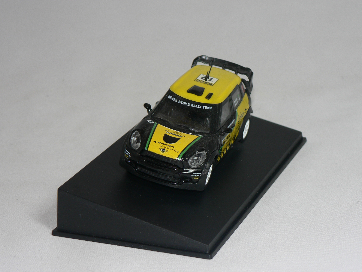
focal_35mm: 105
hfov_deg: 18.7
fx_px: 1098
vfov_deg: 14.1
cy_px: 136
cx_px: 188
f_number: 3.2
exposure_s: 1/60
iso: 80
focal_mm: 16.5
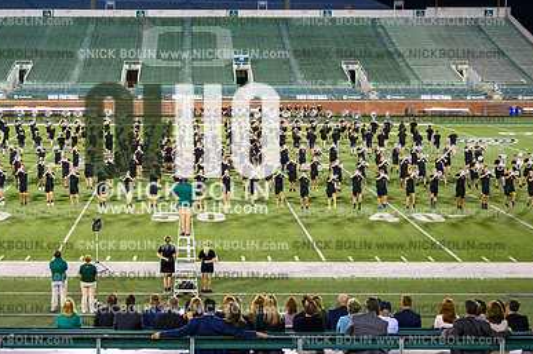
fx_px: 798
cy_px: 149
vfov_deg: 25.0
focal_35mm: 54
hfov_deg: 36.6
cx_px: 182
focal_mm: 36
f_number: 4
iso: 4000
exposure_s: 1/1000
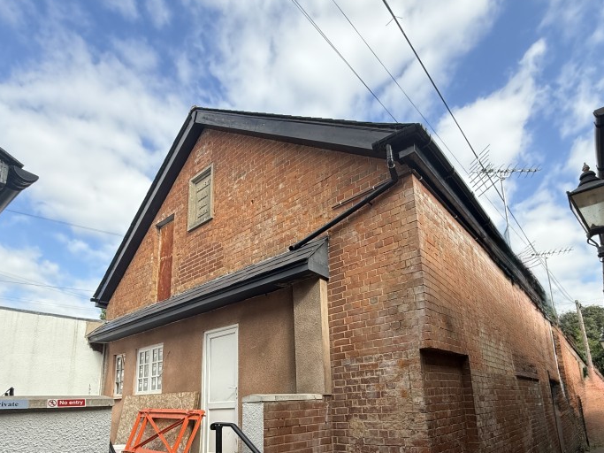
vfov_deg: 60.7
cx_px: 308
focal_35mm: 21
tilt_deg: +12.2
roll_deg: +1.4
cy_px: 327
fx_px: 366
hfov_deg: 79.0
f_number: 2.2
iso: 64
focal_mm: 2.22
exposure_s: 1/694
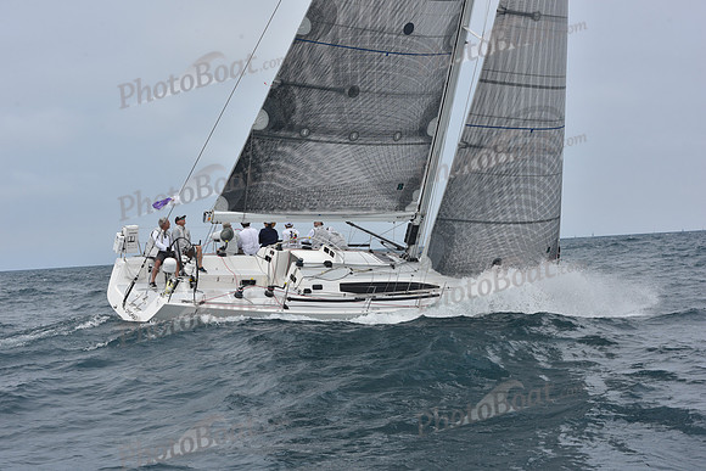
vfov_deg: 19.5
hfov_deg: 28.8
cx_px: 353
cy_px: 236
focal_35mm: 70
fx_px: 1373
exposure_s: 1/800
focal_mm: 70
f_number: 10
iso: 250
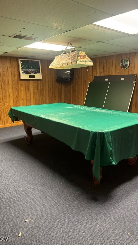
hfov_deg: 42.9
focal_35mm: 27
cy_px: 119
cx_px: 71
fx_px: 176
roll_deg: +0.4
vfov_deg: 69.9
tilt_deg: -12.6
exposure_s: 1/60
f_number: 1.78
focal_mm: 6.76
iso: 500
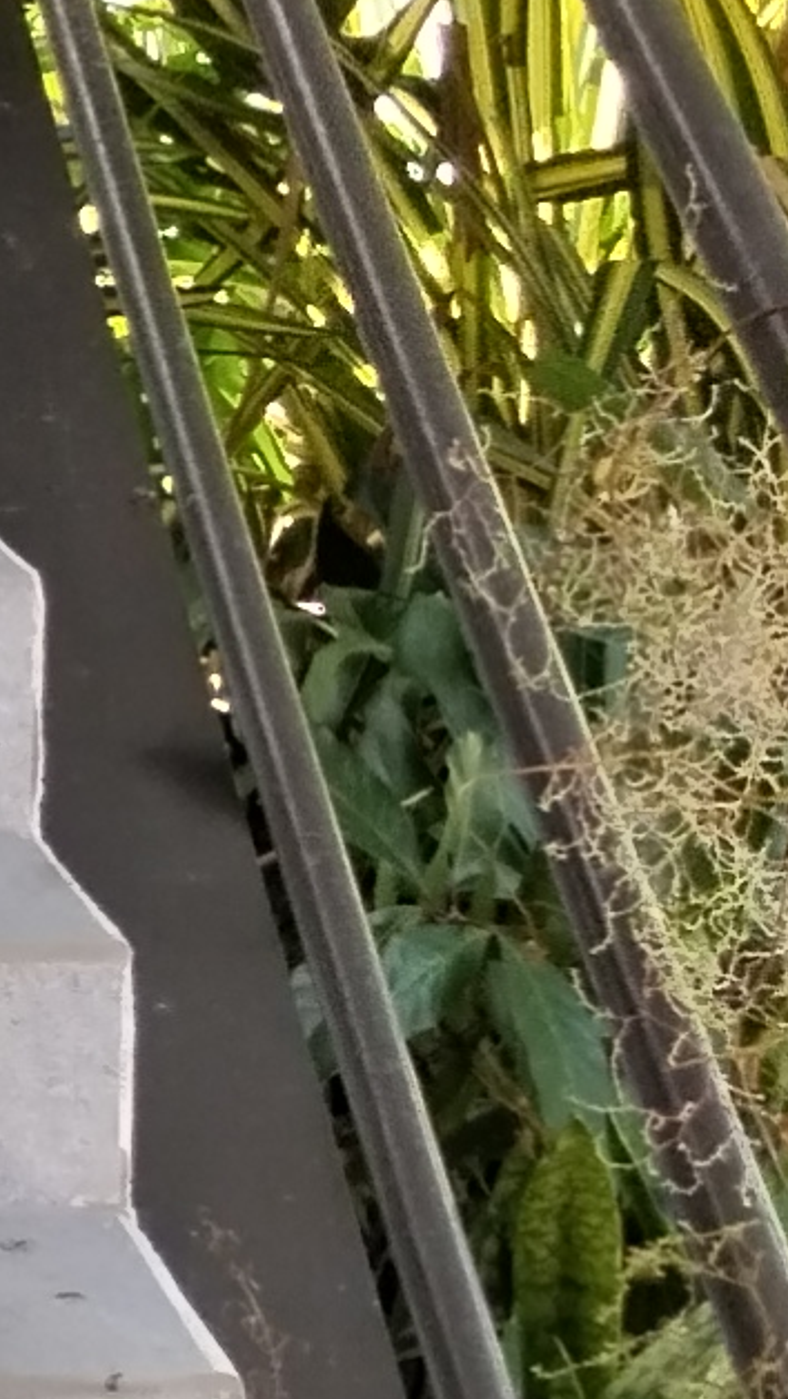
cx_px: -1024
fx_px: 5458
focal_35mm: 147
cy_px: 952
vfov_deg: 14.6
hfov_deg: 7.7
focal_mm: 2.78
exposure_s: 1/261
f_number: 2
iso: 50
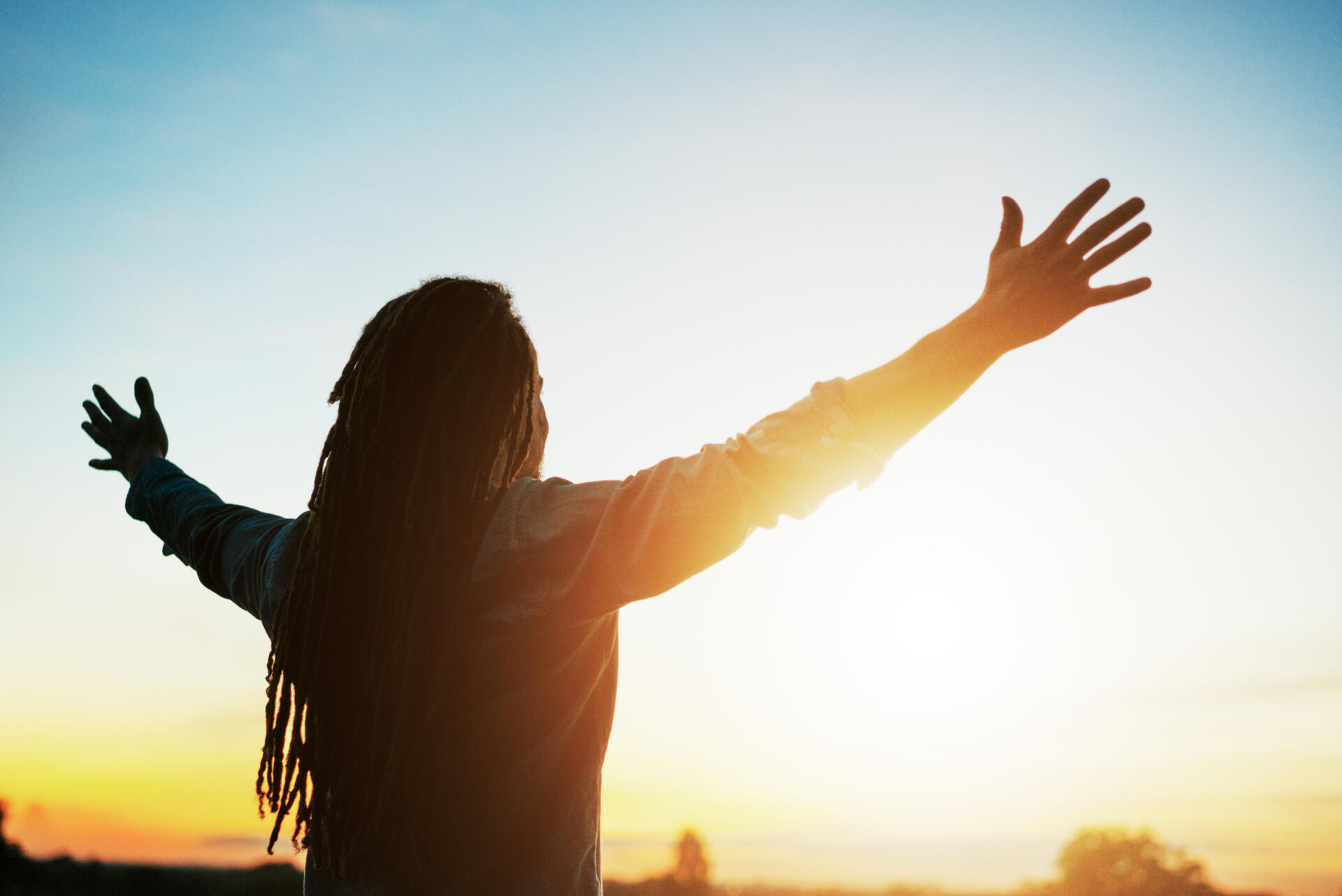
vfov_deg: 24.6
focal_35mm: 55
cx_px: 671
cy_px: 448
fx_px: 2051
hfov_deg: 36.2
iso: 800
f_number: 2.8
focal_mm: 55
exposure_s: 1/100
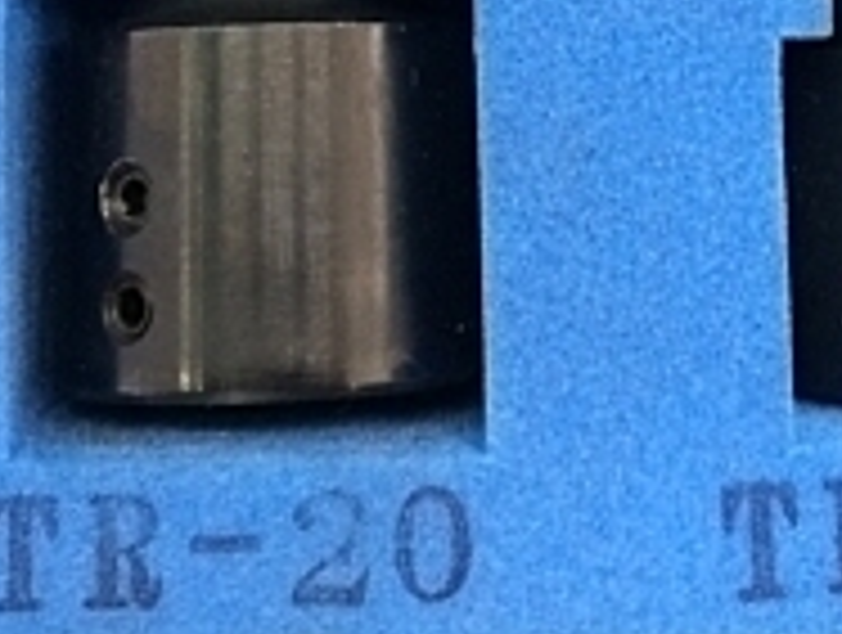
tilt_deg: -86.7
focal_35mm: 99
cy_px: -328
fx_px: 2413
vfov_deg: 14.0
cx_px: 576
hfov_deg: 19.7
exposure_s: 1/30
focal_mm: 4.15
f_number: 2.2
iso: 125
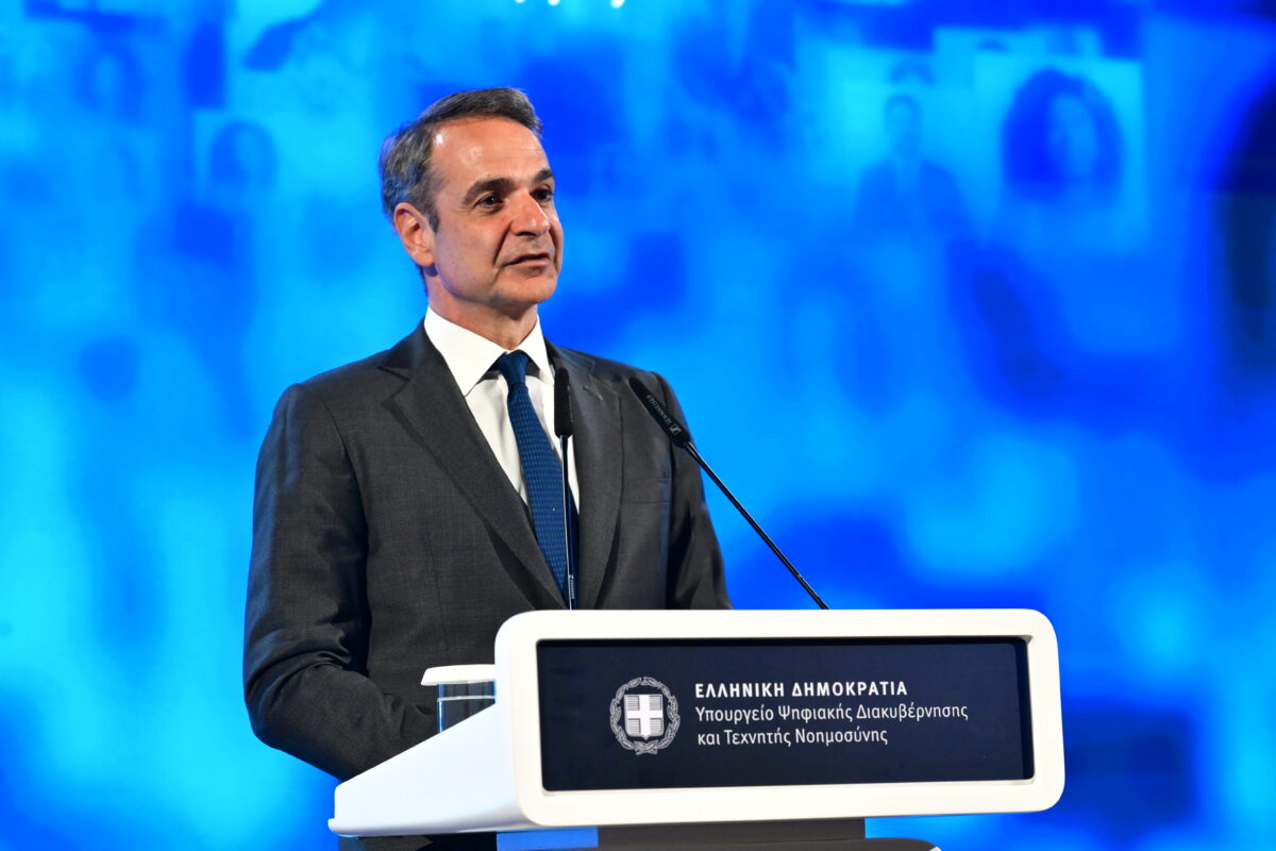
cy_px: 426
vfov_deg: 12.5
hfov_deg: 18.6
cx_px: 638
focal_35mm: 110
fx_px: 3899
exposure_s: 1/320
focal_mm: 110
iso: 8000
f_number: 5.6
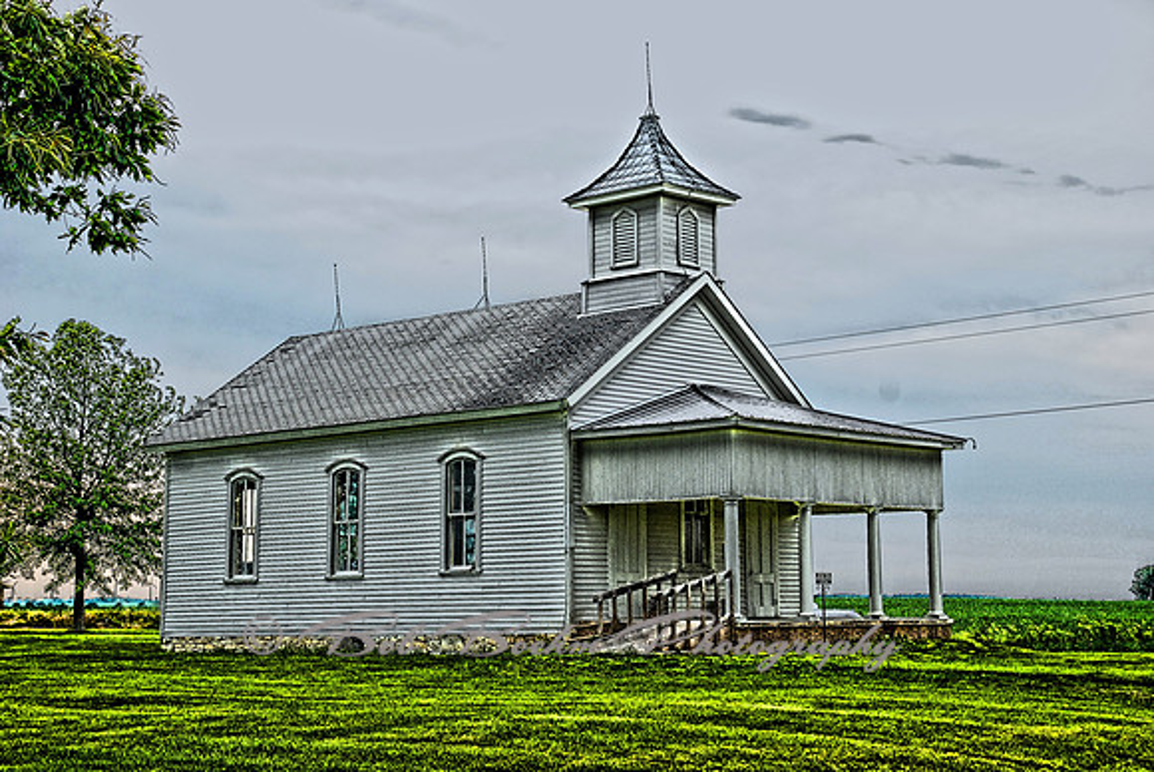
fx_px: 1925
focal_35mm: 60
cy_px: 386
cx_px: 577
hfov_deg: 33.4
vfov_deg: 22.7
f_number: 7.1
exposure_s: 1/200
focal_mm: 40
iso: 200
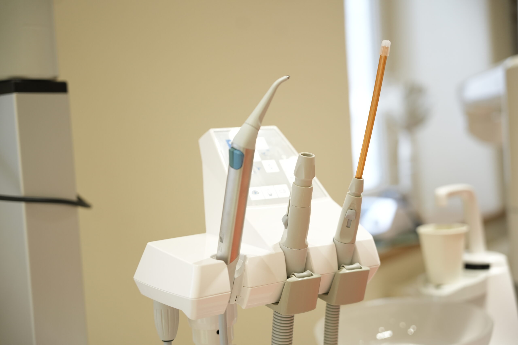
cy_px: 172
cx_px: 259
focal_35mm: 49
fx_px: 701
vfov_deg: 27.7
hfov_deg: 40.6
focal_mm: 48.7
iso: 1000
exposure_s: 1/250
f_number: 2.8
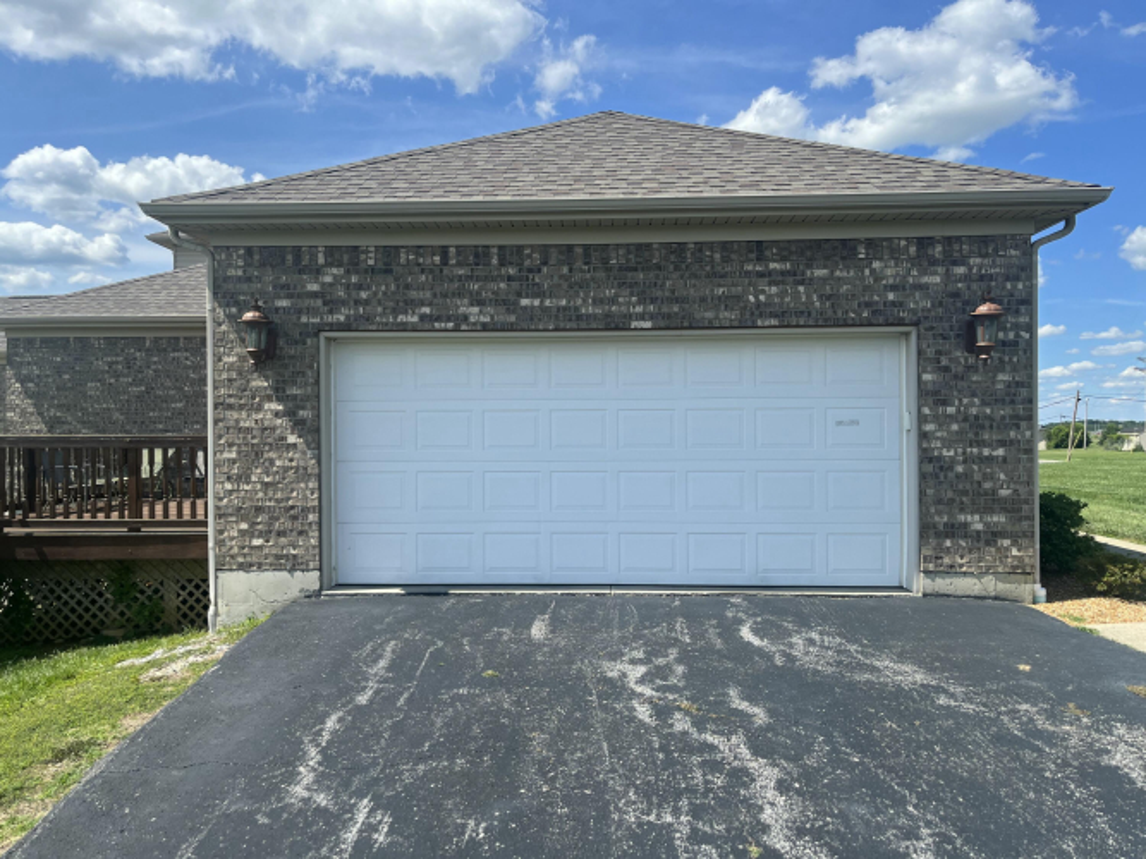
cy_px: 430
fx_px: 861
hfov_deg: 67.3
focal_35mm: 26
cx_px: 573
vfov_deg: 53.0
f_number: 1.6
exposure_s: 1/2688
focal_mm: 5.1
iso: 50
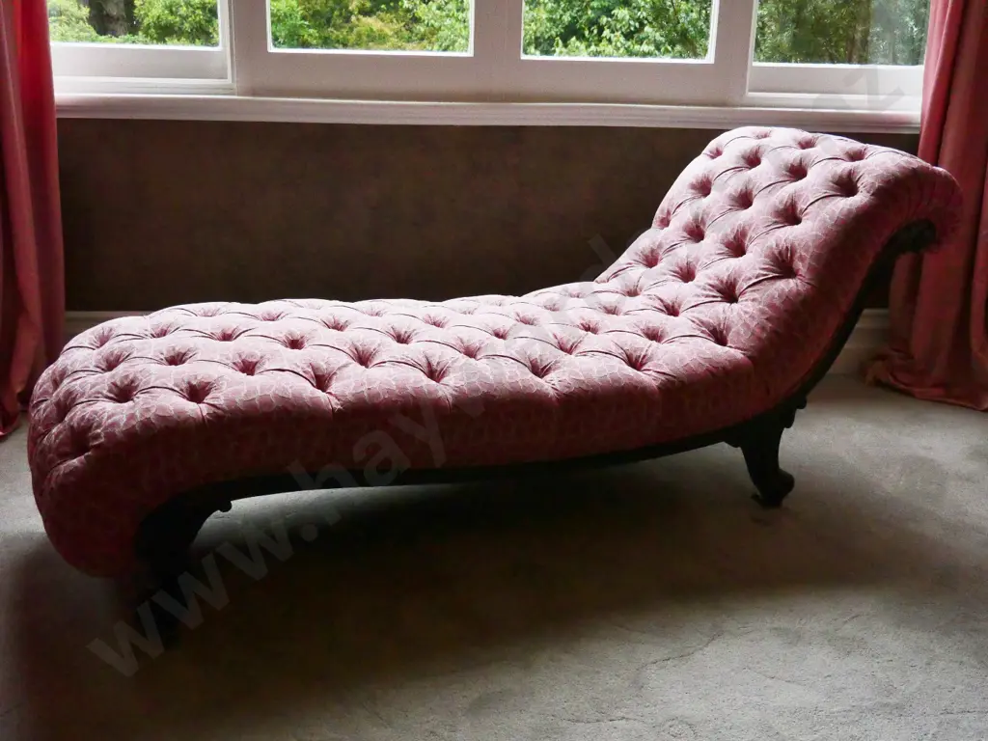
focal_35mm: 36
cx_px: 494
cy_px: 370
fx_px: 1028
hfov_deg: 51.4
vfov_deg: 39.7
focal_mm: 18
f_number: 4.5
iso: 6400
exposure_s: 1/3200
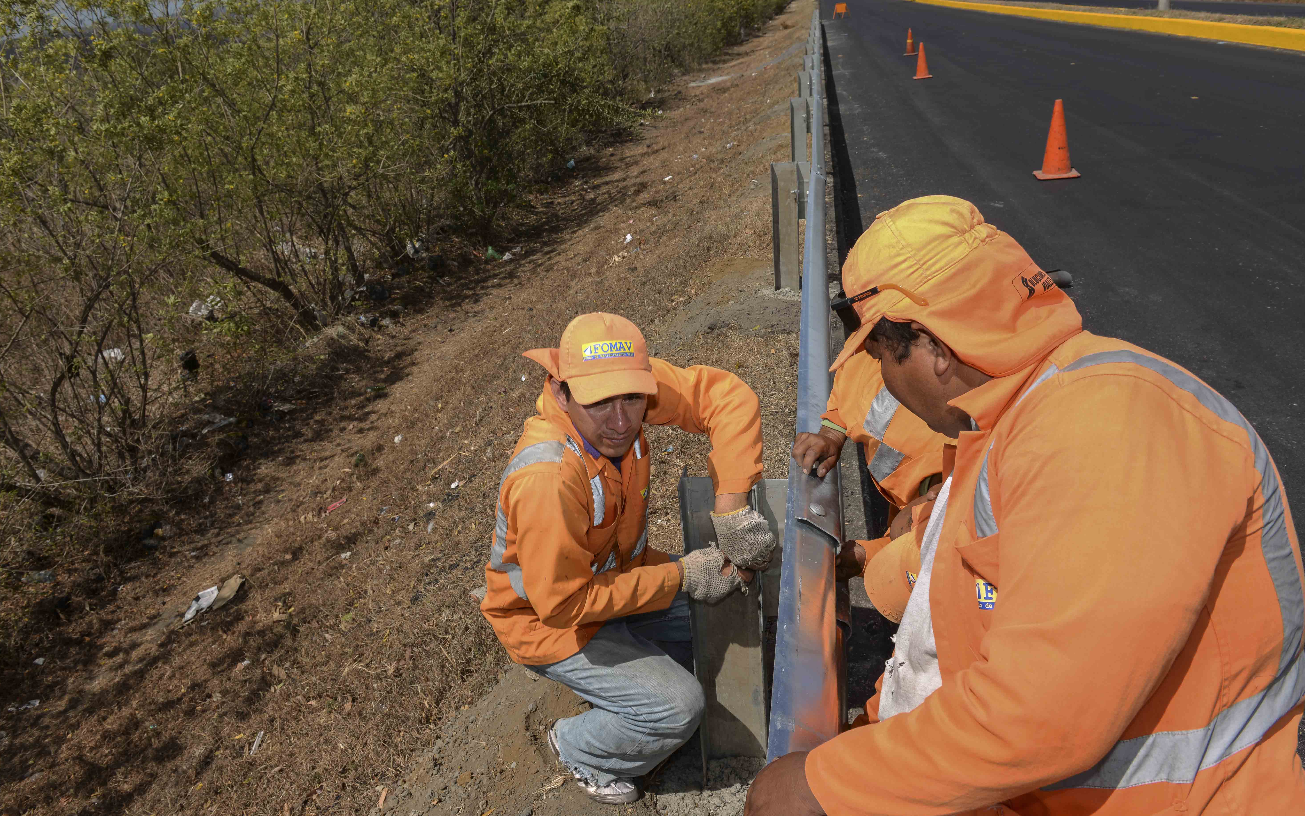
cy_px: 390
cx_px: 639
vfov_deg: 49.3
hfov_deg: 72.5
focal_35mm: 25
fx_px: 889
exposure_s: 1/200
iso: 50
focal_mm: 24
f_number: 10
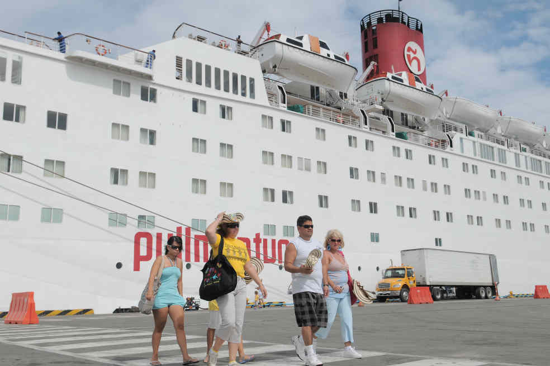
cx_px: 275
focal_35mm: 36
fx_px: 550
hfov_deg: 53.2
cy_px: 183
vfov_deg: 36.8
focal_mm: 24
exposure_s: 1/500
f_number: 8
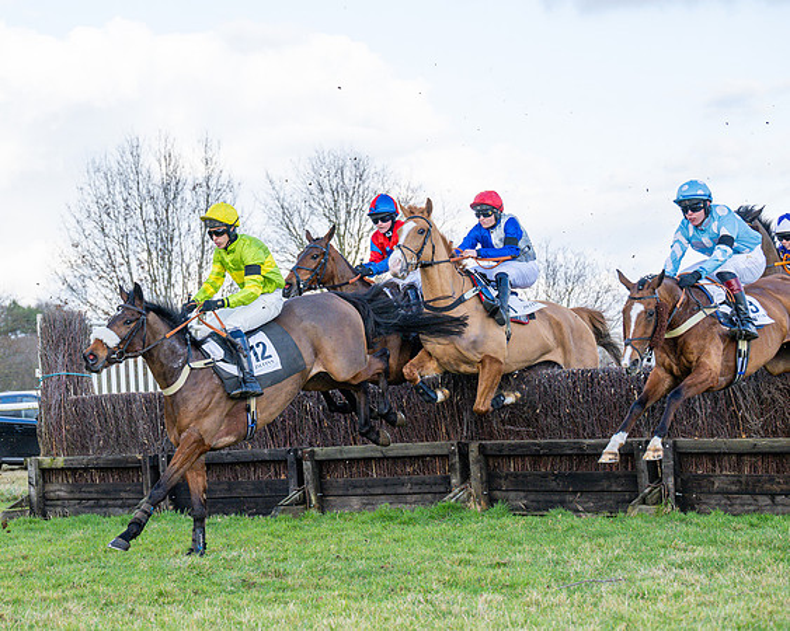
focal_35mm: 100
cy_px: 316
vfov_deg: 15.4
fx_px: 2328
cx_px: 193
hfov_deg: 19.1
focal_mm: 70
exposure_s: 1/2000
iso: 500
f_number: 4
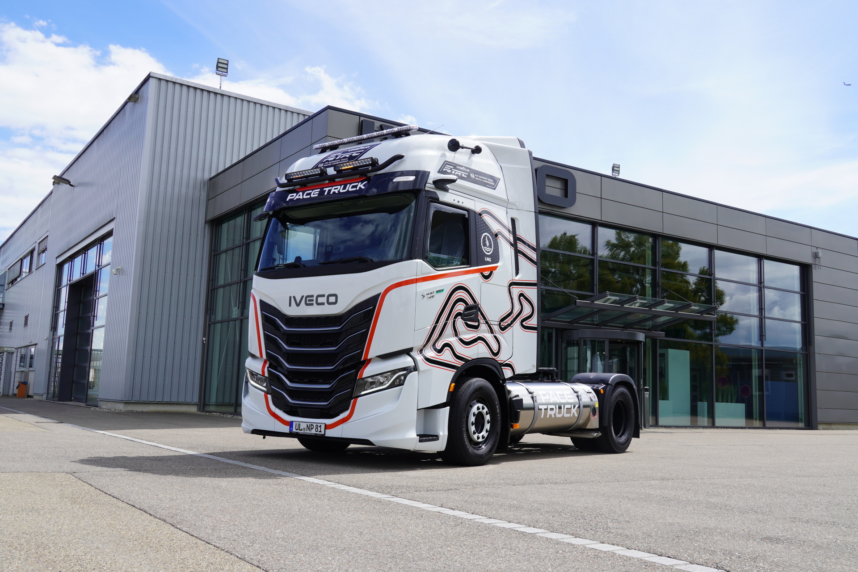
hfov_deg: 55.1
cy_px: 286
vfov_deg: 38.4
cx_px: 429
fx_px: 822
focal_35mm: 34
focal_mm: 23
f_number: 10
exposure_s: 1/160
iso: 100
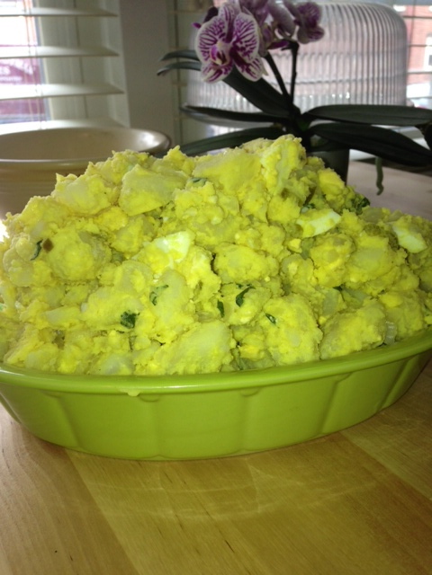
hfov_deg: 42.9
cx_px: 216
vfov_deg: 55.4
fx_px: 549
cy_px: 288
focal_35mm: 33
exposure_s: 1/81
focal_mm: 4.13
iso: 50
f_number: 2.4
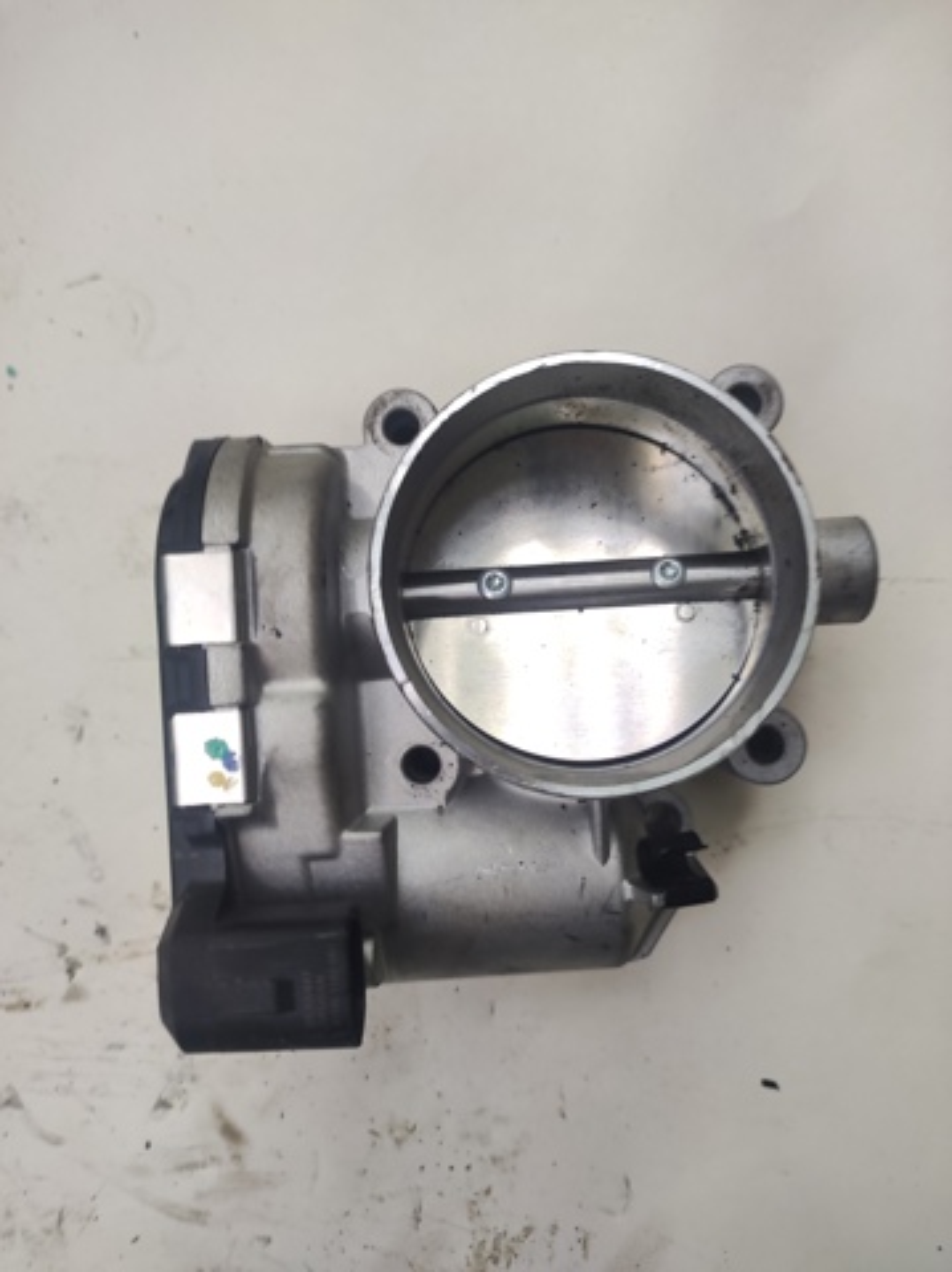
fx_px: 624
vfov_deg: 91.1
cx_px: 476
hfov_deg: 74.6
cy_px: 636
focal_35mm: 17
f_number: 1.79
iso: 80
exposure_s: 1/50
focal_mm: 4.74
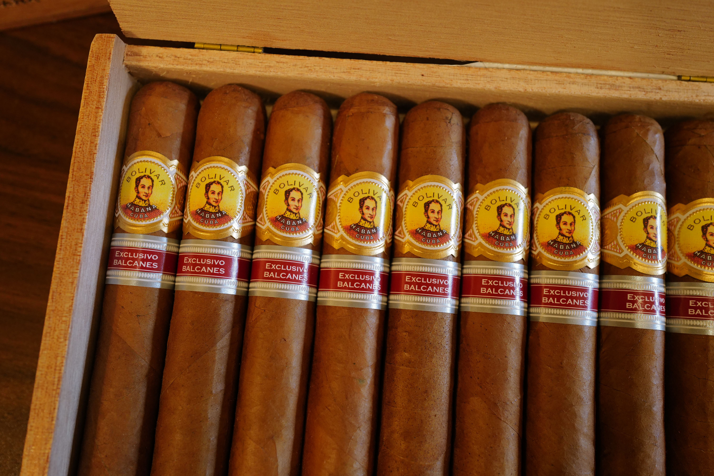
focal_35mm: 28
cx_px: 357
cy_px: 238
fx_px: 555
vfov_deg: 46.4
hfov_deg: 65.5
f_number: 4
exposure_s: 1/25
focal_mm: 28
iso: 1600
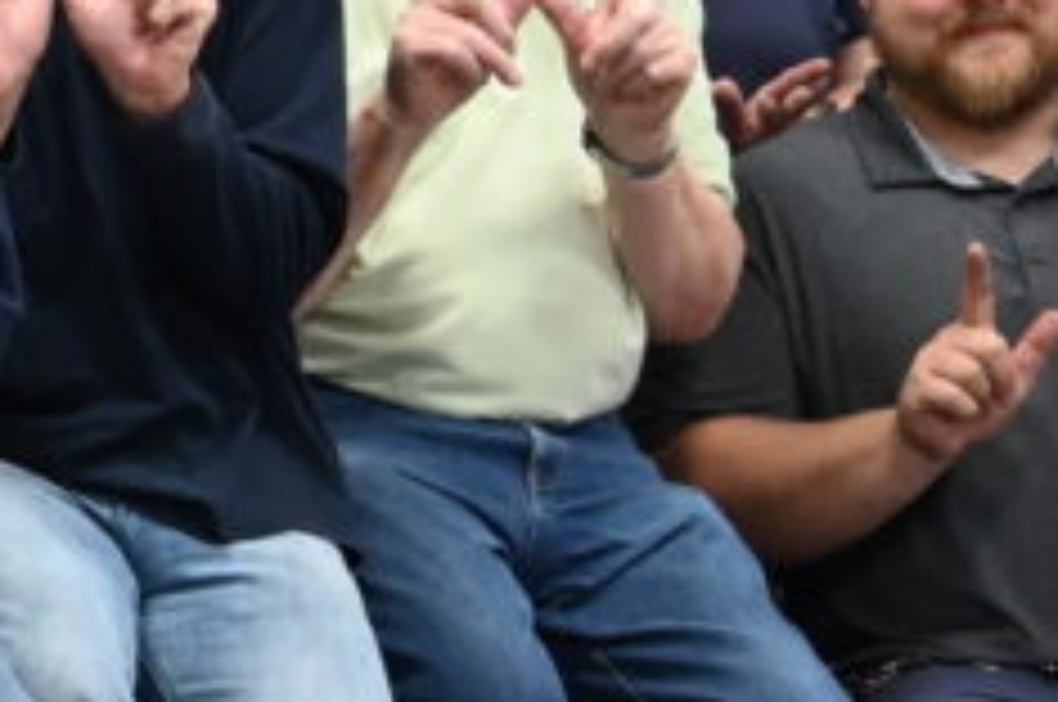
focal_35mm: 245
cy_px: -614
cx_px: -1409
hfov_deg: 7.8
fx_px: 7190
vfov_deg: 5.5
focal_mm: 36
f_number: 4
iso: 2200
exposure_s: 1/125
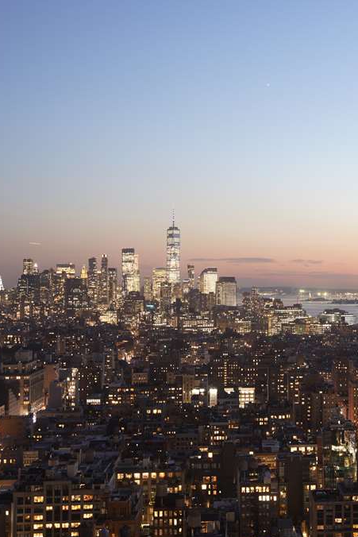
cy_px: 270
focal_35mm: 53
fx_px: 790
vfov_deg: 37.5
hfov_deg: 25.0
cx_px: 296
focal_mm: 35
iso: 400
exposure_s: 2
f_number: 5
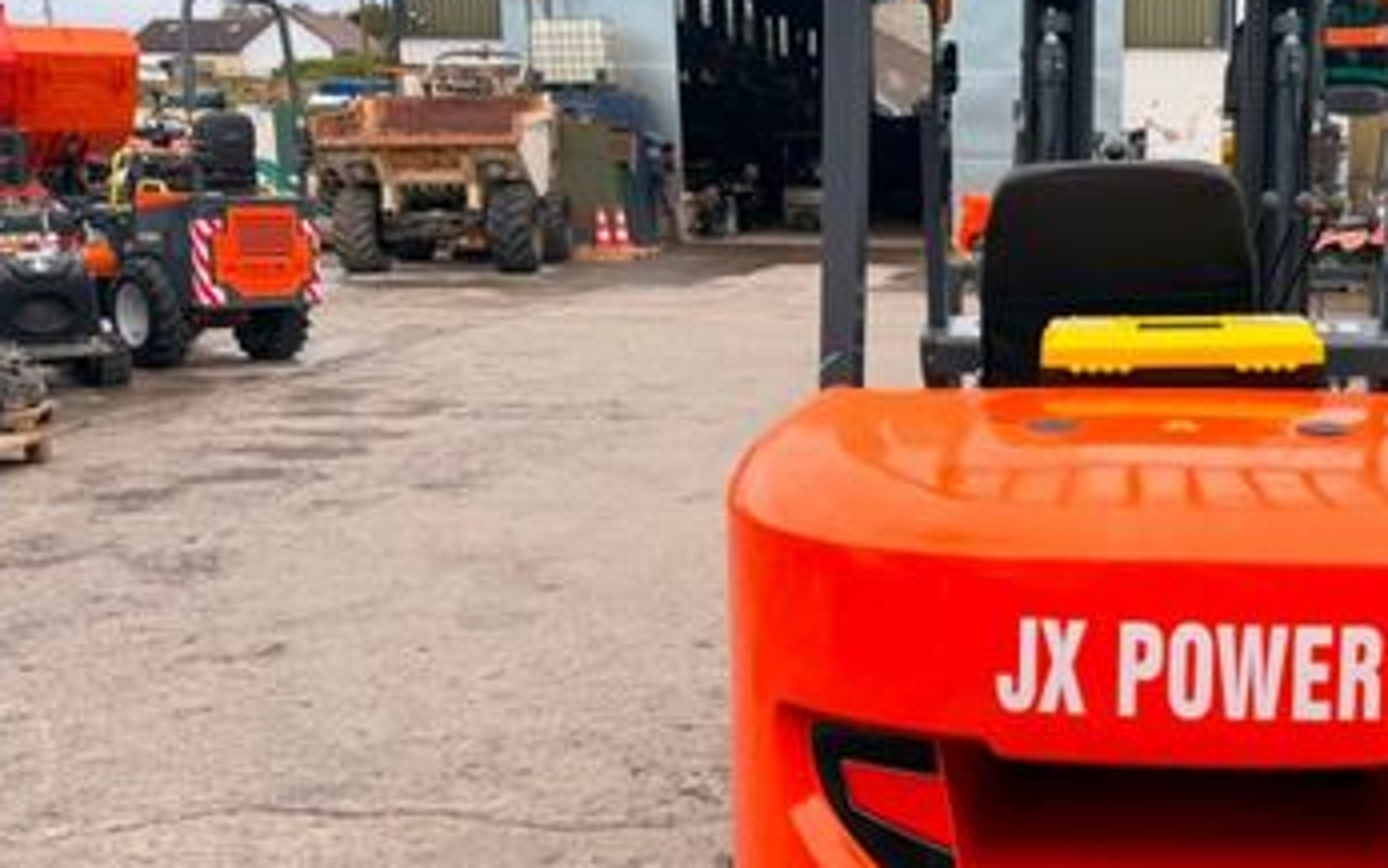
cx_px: 1092
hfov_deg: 43.3
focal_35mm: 44
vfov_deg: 29.2
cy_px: 520
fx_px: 1665
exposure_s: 1/1122
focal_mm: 6.76
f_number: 1.78
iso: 80
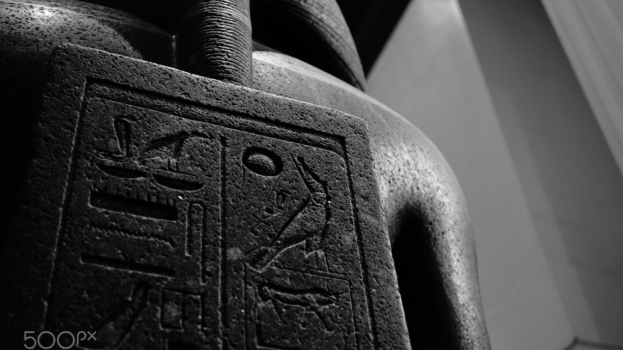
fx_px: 710
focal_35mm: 43
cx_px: 312
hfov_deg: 47.4
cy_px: 184
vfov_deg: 27.7
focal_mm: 27
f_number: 2.8
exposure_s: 1/30
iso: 800
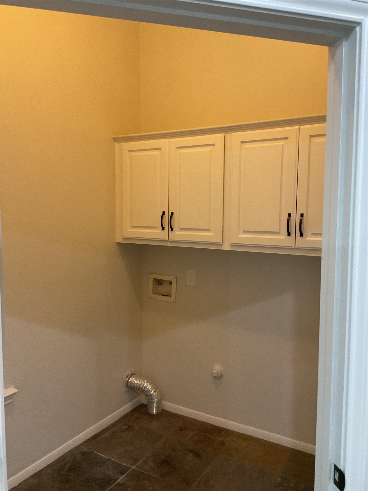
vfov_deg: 61.7
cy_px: 246
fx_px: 411
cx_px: 184
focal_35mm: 29
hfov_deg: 48.2
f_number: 1.8
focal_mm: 3
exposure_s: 1/60
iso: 200
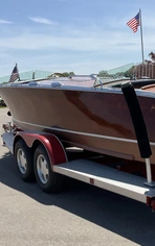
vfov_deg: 38.8
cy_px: 127
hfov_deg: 24.3
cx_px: 136
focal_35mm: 52
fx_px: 351
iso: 25
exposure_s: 1/2141
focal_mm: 3
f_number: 1.8
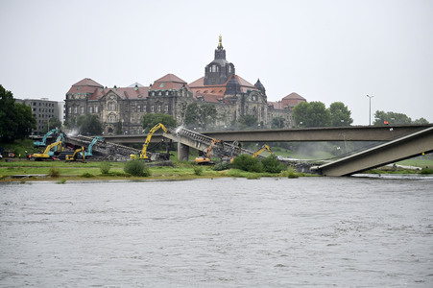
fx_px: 841
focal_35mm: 70
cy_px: 144
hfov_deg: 28.9
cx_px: 216
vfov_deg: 19.4
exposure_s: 1/8000
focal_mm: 70
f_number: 2.8
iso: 2000
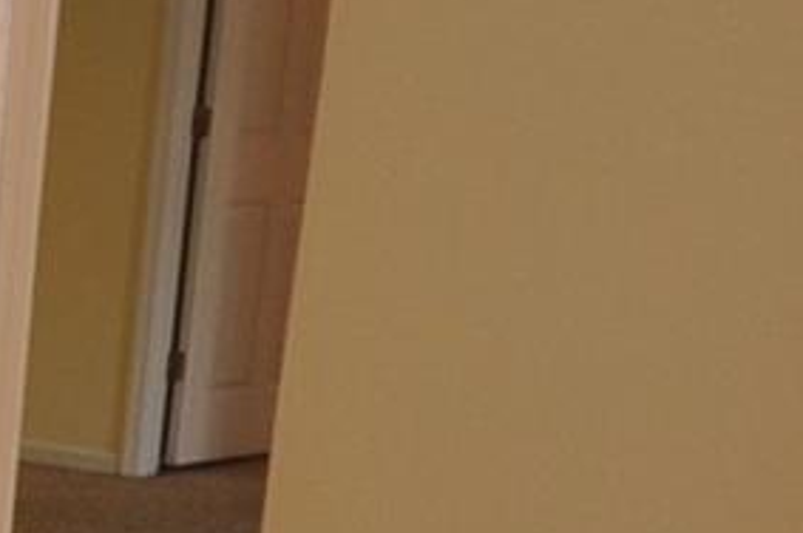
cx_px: -624
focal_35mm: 97
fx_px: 2170
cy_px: 530
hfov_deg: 17.3
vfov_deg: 13.8
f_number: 4.2
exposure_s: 1/60
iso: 640
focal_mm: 11.5
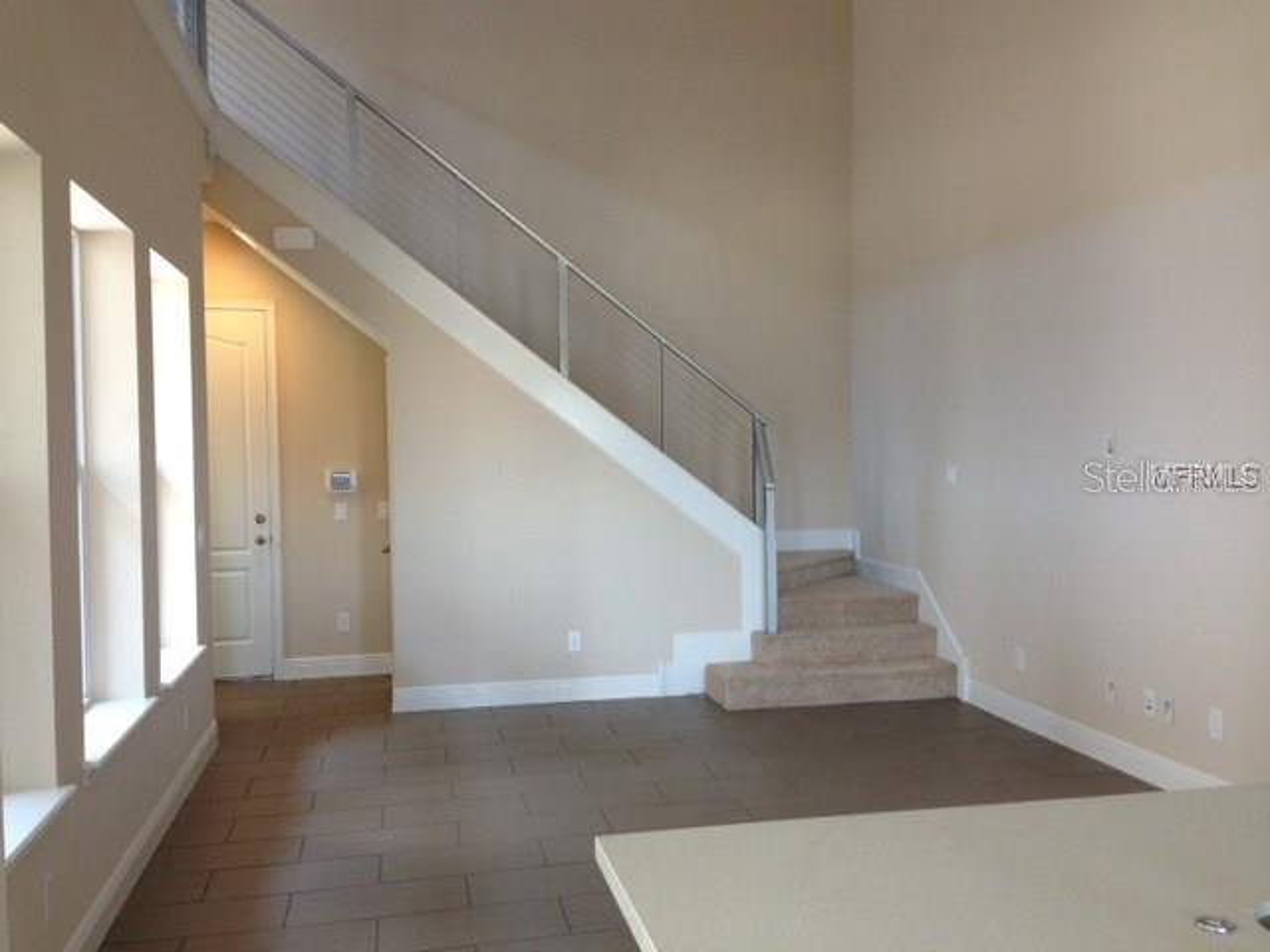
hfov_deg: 55.4
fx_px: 1211
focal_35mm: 33
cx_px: 635
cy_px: 476
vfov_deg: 42.9
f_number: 2.4
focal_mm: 4.13
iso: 64
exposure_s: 1/20
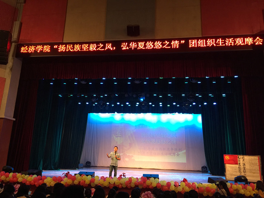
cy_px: 99
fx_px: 221
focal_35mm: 29
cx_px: 132
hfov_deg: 61.7
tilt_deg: +14.7
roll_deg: -2.9
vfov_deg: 48.2
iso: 100
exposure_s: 1/10
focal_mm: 4.15
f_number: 2.2
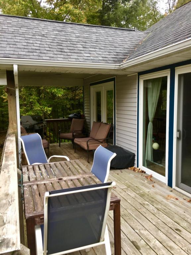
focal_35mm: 29
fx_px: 213
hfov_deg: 48.2
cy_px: 128
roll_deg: -0.2
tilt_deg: -6.5
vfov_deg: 61.7
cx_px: 96
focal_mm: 4.15
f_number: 2.2
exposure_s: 1/60
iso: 25
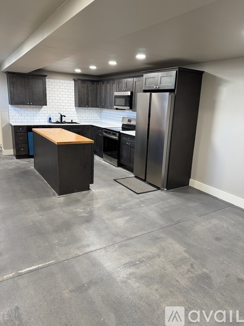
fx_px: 226
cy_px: 163
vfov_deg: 71.6
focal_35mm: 24
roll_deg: -2.3
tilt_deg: -15.1
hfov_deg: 56.8
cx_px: 122
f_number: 1.78
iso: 250
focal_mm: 6.76
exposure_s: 1/60
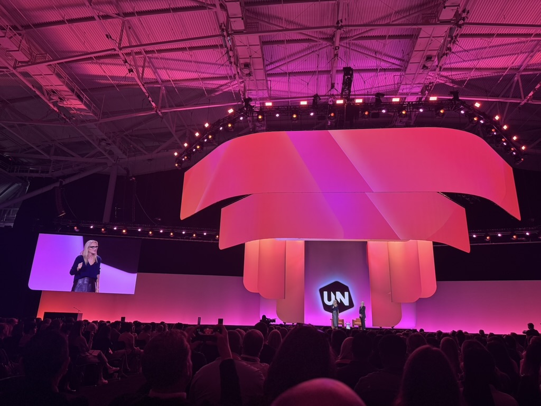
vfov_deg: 56.8
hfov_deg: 71.6
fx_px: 375
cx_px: 270
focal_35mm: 24
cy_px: 203
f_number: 1.78
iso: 200
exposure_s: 1/60
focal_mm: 6.76
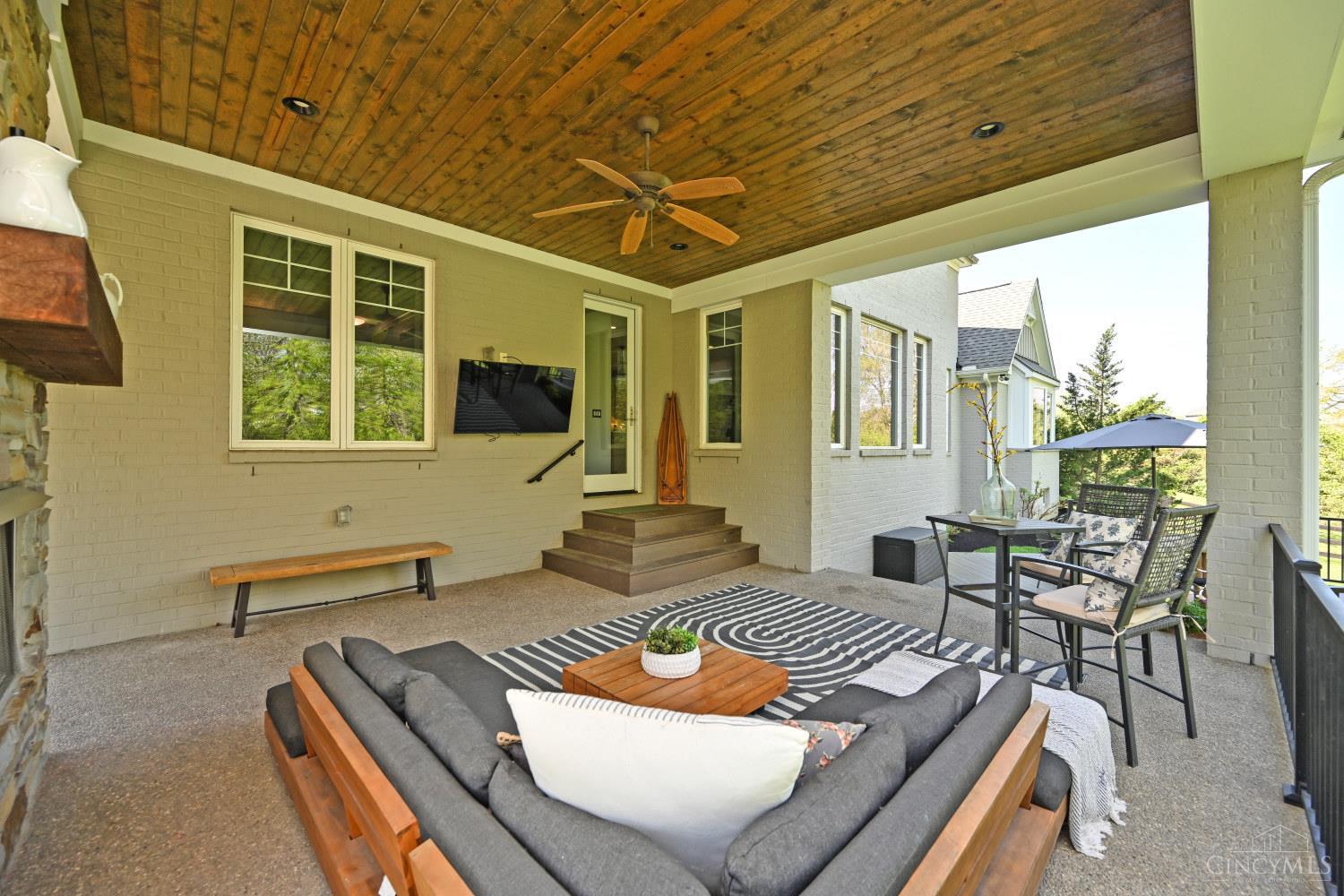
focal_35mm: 14
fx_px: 523
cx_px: 672
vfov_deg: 81.2
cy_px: 448
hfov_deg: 104.3
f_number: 5.6
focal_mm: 14
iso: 140
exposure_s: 1/125
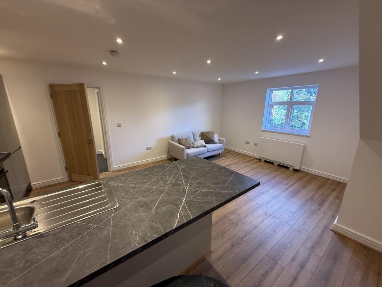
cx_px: 191
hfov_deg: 102.1
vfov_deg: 85.7
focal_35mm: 14
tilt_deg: -13.8
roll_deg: +1.9
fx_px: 154
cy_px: 144
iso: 160
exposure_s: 1/100
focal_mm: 2.22
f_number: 2.2
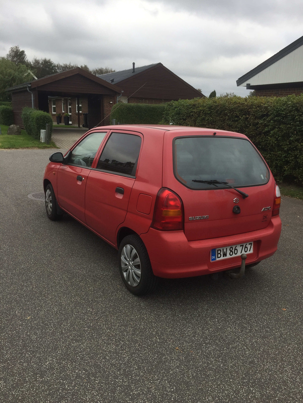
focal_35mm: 29
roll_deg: -0.5
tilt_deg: -13.3
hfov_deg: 48.2
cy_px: 202
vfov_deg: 61.7
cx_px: 152
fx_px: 338
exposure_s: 1/557
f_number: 2.2
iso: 32
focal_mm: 4.15
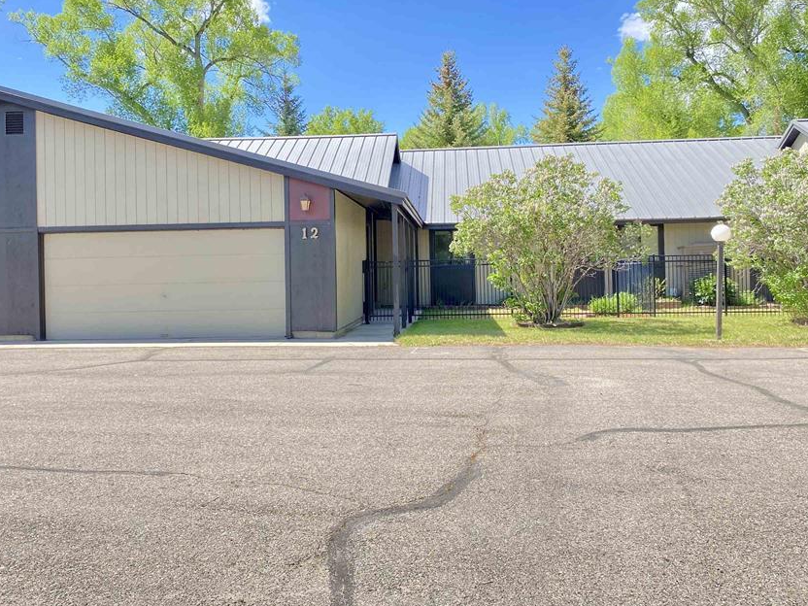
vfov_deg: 44.1
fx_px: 747
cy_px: 261
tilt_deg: +0.2
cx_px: 378
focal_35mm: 32
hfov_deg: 56.8
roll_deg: +0.5
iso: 32
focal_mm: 4.25
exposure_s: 1/616
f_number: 1.8
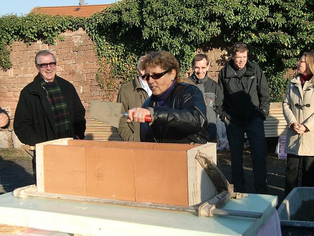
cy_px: 118
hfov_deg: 40.4
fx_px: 426
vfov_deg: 30.9
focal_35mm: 47
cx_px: 157
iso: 64
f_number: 4
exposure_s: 1/320
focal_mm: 8.4
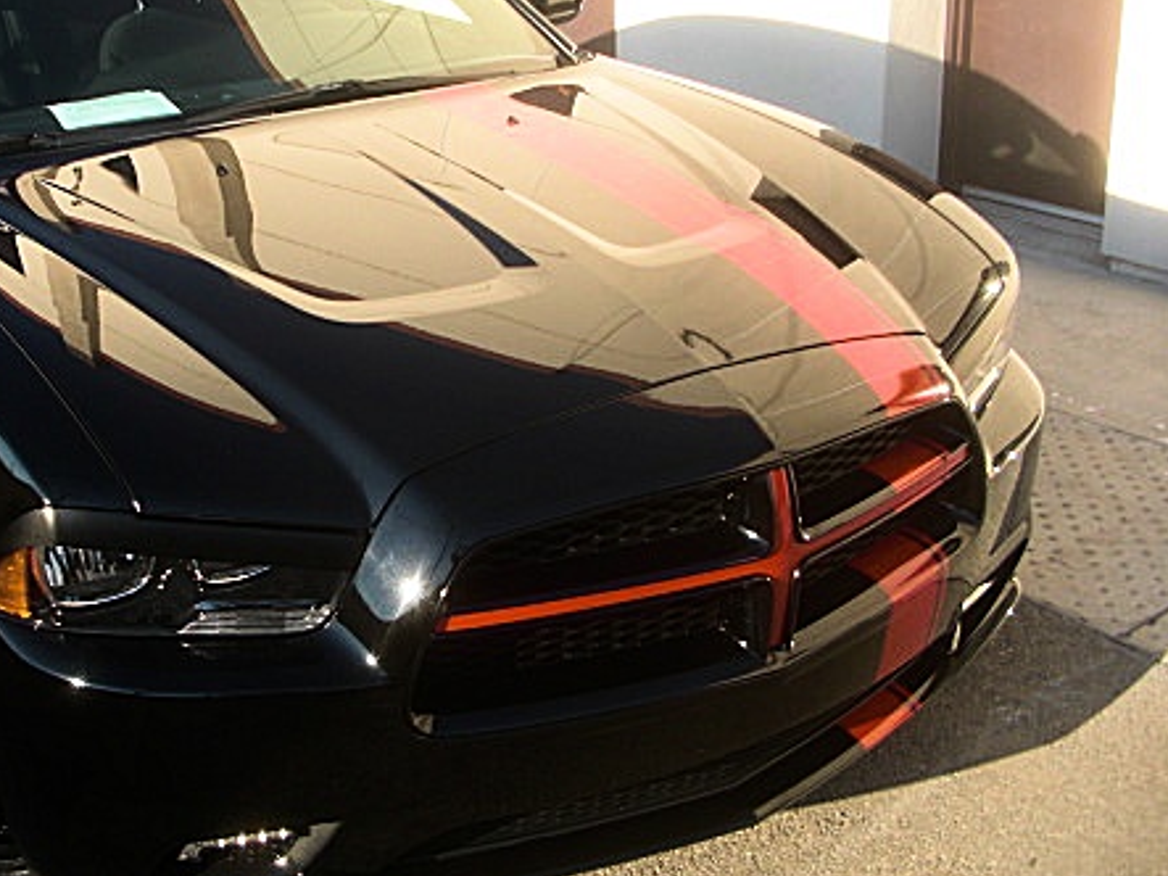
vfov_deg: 27.9
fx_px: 1754
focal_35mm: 52
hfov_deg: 36.3
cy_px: 327
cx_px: 345
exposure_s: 1/320
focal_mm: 6.3
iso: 50
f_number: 2.8
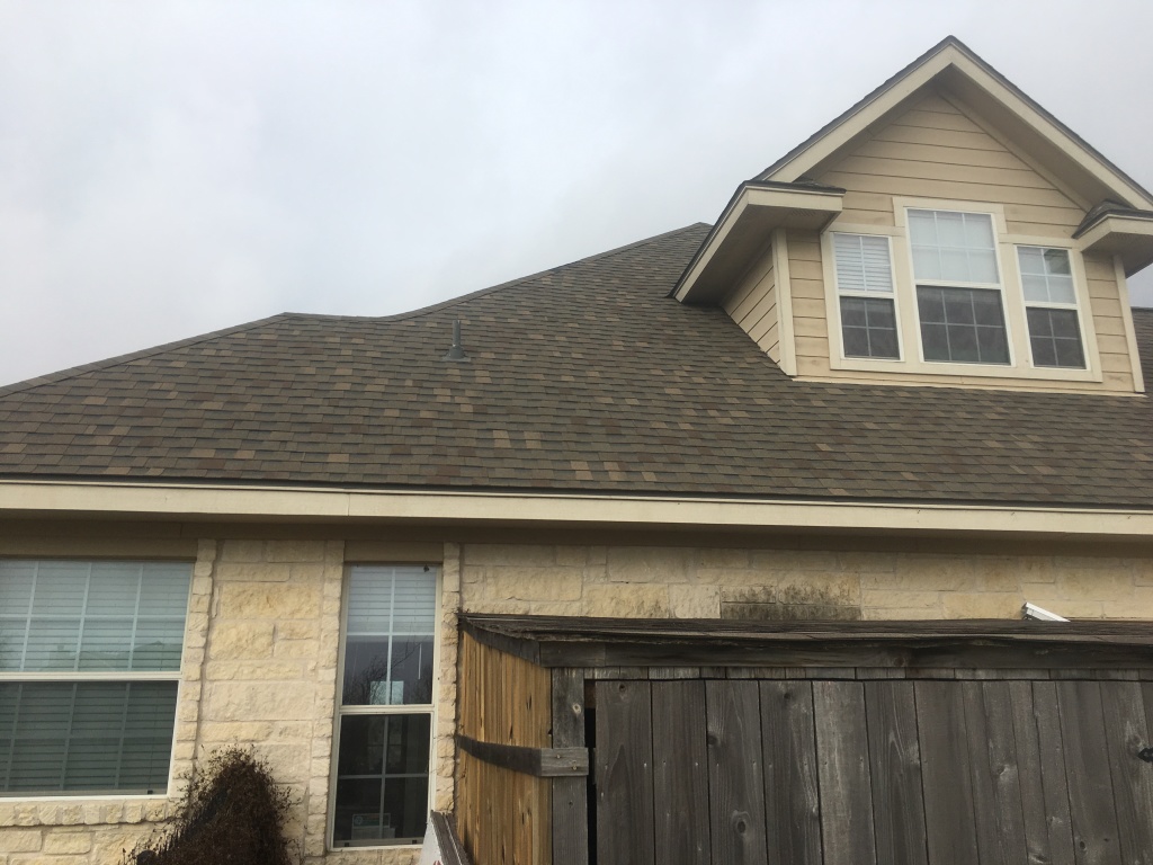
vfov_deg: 48.2
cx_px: 576
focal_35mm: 29
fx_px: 966
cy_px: 432
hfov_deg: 61.7
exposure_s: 1/855
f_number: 2.2
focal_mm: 4.15
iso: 25
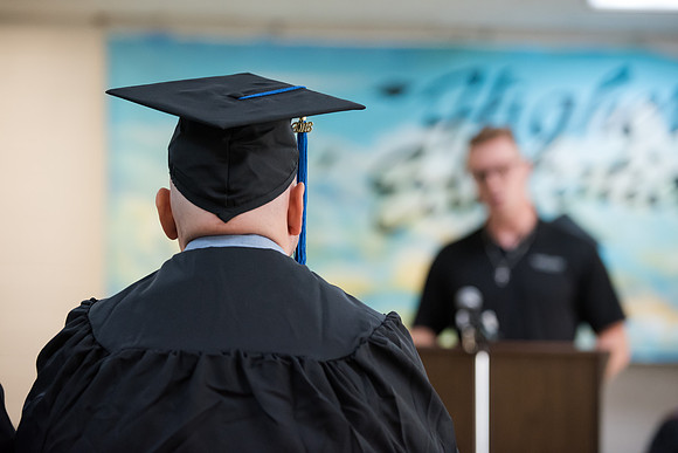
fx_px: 2185
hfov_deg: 17.6
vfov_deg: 11.8
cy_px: 226
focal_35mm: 116
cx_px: 339
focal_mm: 116
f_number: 3.2
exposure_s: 1/200
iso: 3200
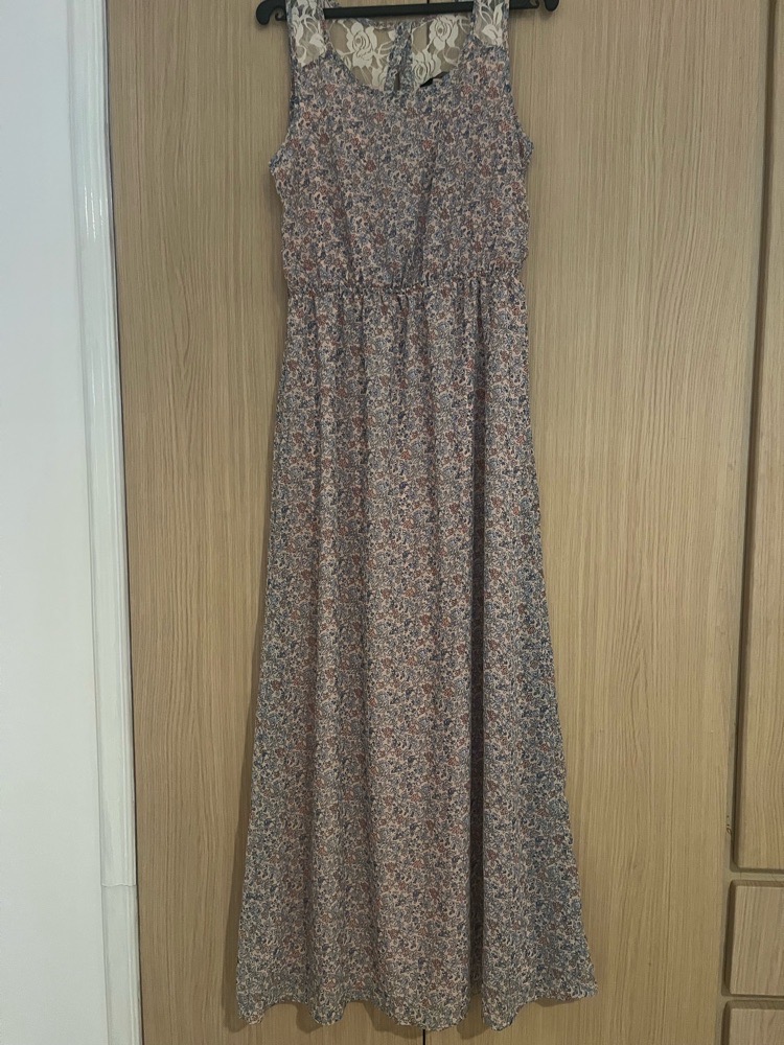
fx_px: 785
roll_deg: +0.7
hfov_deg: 53.1
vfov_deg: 67.3
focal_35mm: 26
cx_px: 392
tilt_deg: -5.4
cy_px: 522
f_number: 1.6
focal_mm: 5.1
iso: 500
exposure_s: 1/33
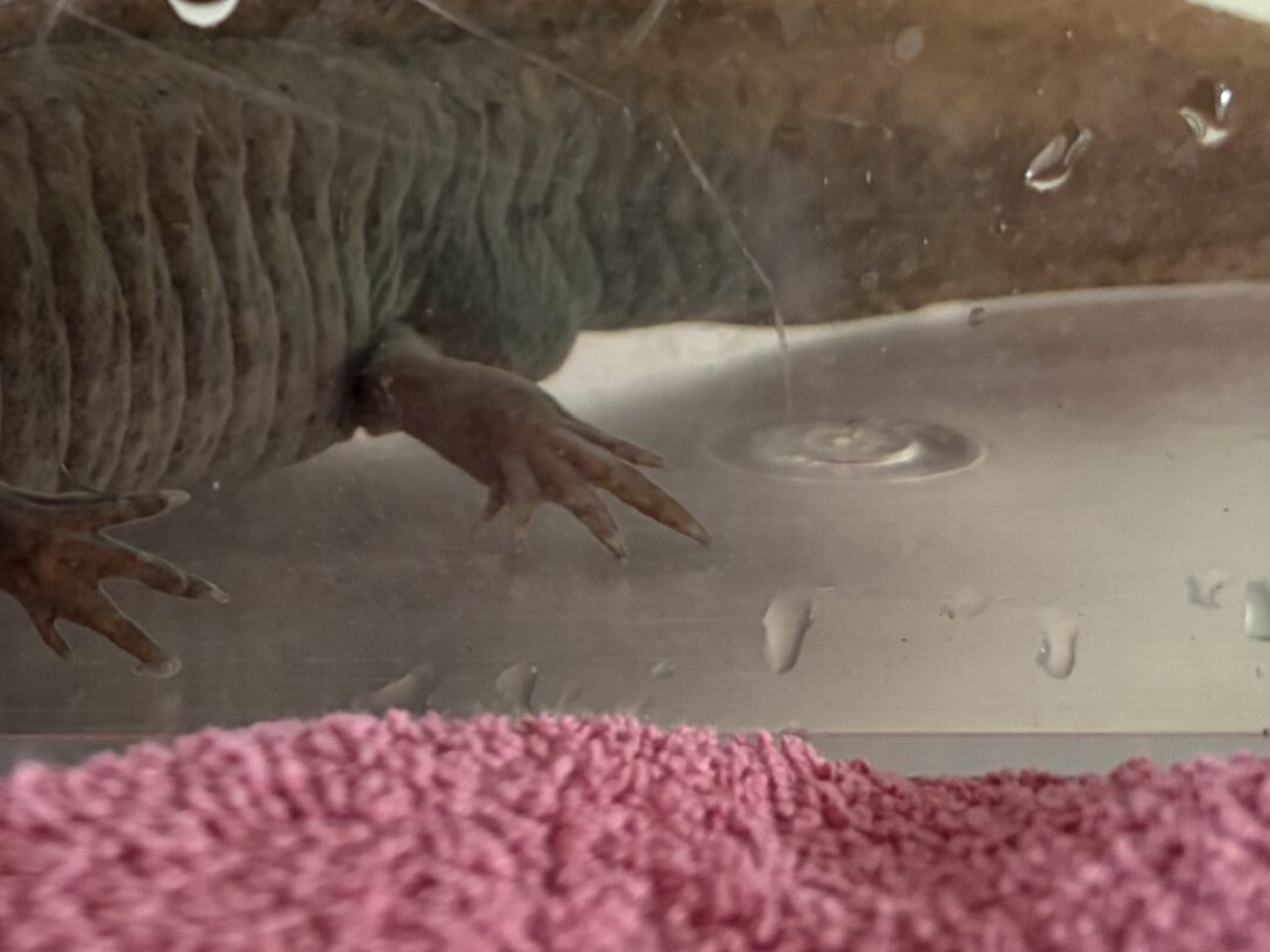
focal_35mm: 62
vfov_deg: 22.7
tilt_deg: -6.8
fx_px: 2274
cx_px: 17
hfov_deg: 29.3
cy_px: 1
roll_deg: +0.8
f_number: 1.6
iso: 320
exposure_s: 1/60
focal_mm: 5.96
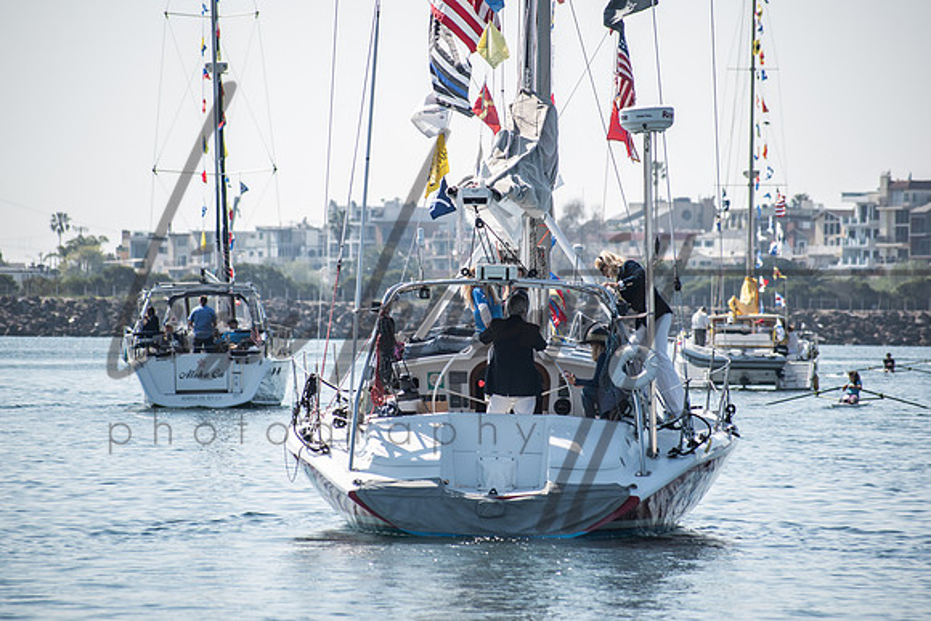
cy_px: 310
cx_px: 466
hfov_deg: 6.5
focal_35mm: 315
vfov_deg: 4.4
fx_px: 8148
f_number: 5.6
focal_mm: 210
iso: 100
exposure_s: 1/200
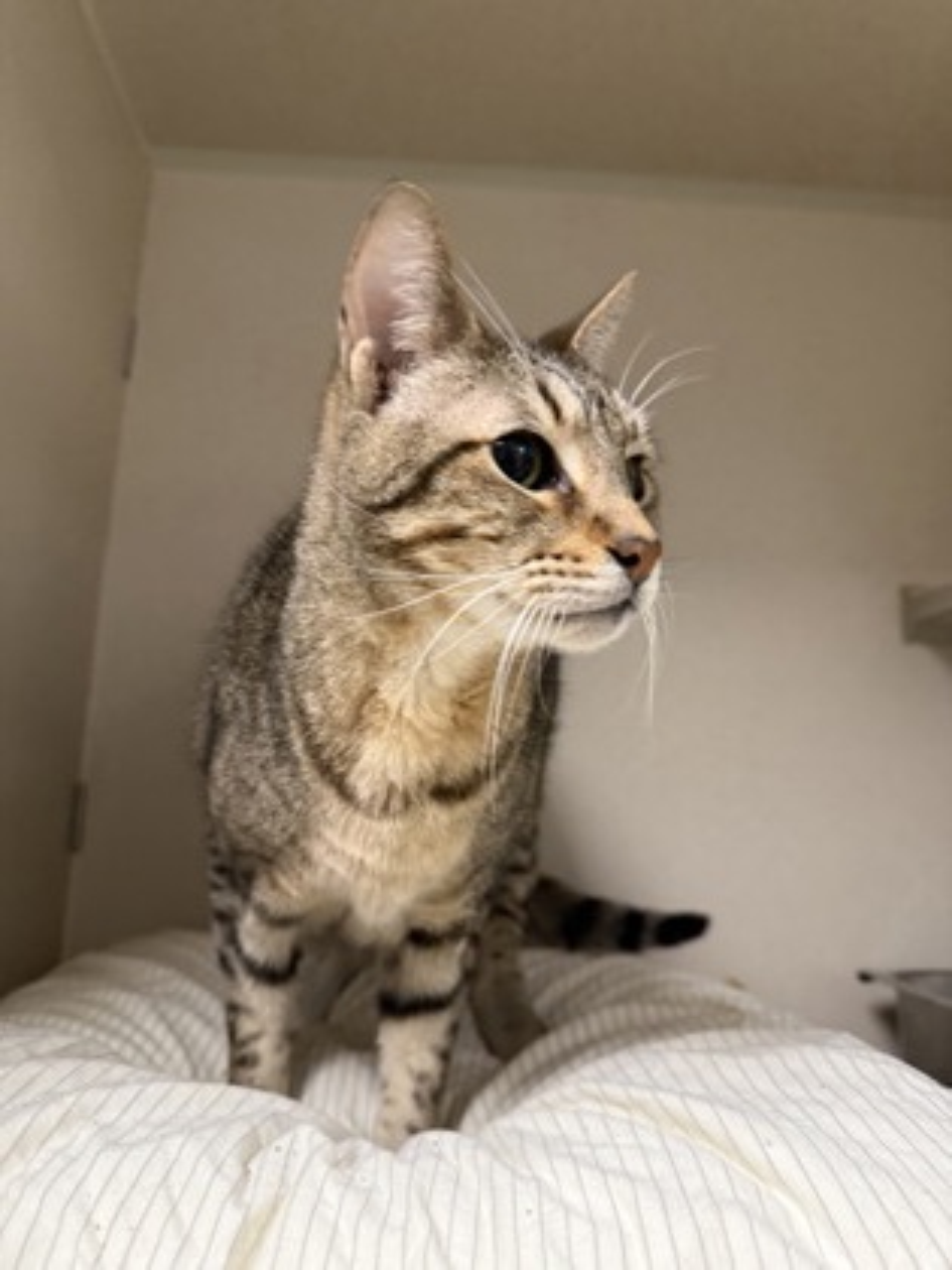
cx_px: 476
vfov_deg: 71.6
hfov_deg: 56.8
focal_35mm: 24
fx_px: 880
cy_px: 635
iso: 320
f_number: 1.78
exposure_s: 1/60
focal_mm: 6.76
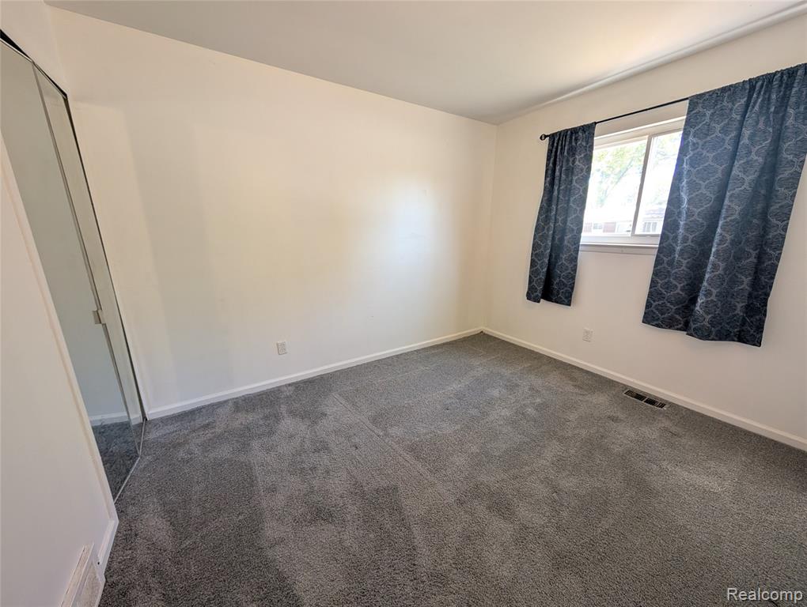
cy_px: 304
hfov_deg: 110.5
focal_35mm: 12
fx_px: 280
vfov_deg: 94.6
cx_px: 404
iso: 100
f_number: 1.7
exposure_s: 1/90.1
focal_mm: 2.02
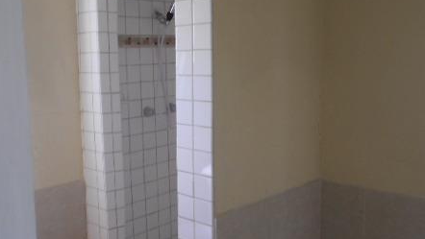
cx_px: 181
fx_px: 462
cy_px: 110
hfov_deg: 49.2
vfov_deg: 29.0
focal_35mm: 41
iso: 100
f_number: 3.2
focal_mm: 4.6
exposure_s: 1/30
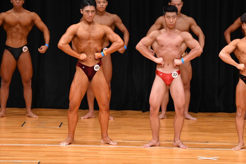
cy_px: 82
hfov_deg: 7.2
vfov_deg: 4.8
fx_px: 1947
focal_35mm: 285
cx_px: 123
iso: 4000
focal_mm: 190
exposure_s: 1/400
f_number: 5.6
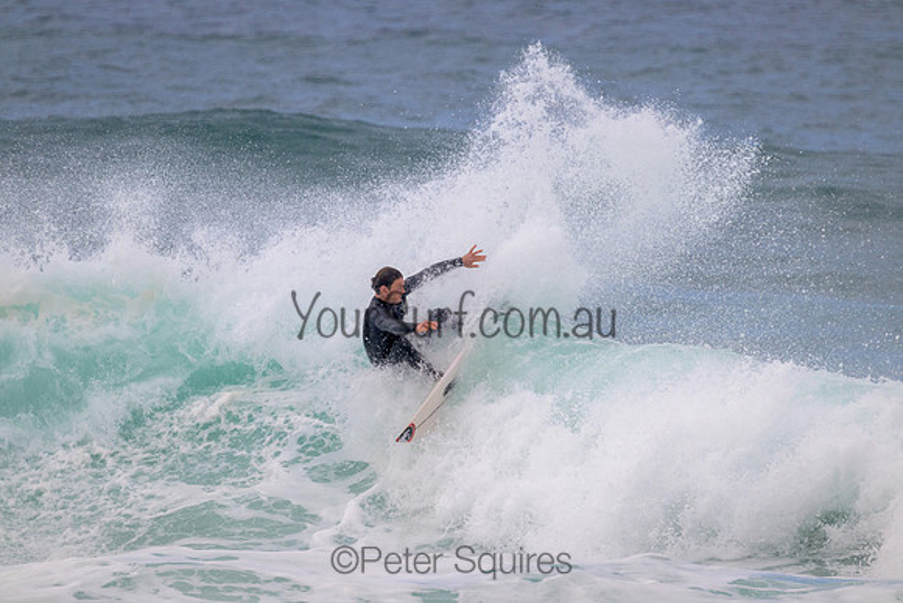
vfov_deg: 1.7
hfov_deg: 2.6
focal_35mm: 800
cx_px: 452
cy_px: 302
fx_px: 20070
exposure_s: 1/2000
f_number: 11
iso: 900
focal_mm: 800
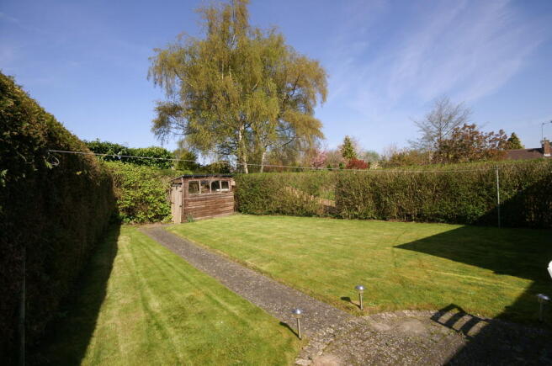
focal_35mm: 18
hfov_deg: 90.1
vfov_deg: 67.2
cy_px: 183
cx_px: 276
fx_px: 276
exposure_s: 1/125
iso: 100
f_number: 10
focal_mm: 12
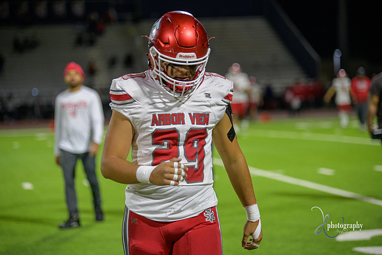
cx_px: 191
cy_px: 128
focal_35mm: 120
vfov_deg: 11.4
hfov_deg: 17.1
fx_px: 1274
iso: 1250
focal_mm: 120
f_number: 2.8
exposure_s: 1/250
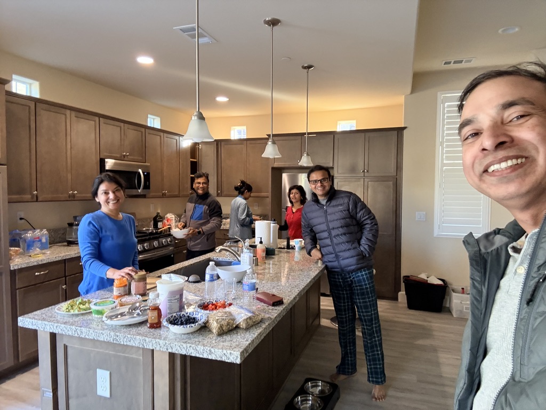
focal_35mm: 23
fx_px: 363
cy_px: 205
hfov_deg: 73.9
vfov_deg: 58.9
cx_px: 273
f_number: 1.9
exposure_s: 1/60
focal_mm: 2.69
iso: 250
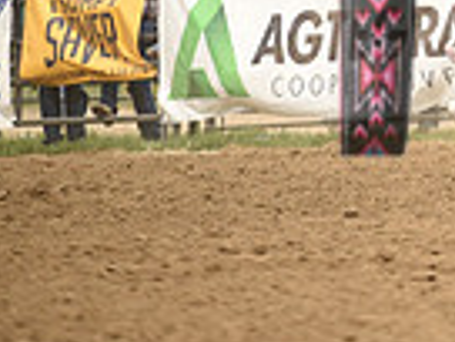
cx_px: 957
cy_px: -89
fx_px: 10752
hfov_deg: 2.4
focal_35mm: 818
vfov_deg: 1.8
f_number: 2.8
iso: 640
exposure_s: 1/4000
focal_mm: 200
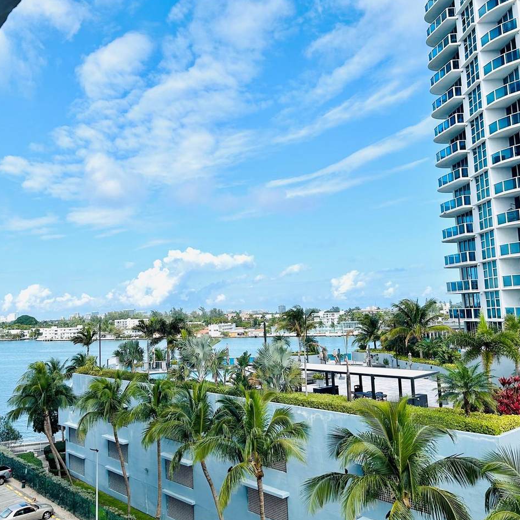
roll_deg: +1.9
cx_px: 198
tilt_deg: +5.3
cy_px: 259
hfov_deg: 52.0
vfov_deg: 52.5
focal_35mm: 31
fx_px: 527
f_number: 1.5
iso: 50
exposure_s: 1/5319
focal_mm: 5.7
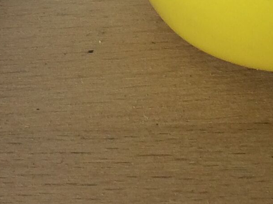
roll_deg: -2.3
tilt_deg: -24.8
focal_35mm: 156
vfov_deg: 9.1
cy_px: -170
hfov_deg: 12.7
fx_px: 1230
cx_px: 125
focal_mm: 4.15
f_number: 2.2
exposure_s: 1/50
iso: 50
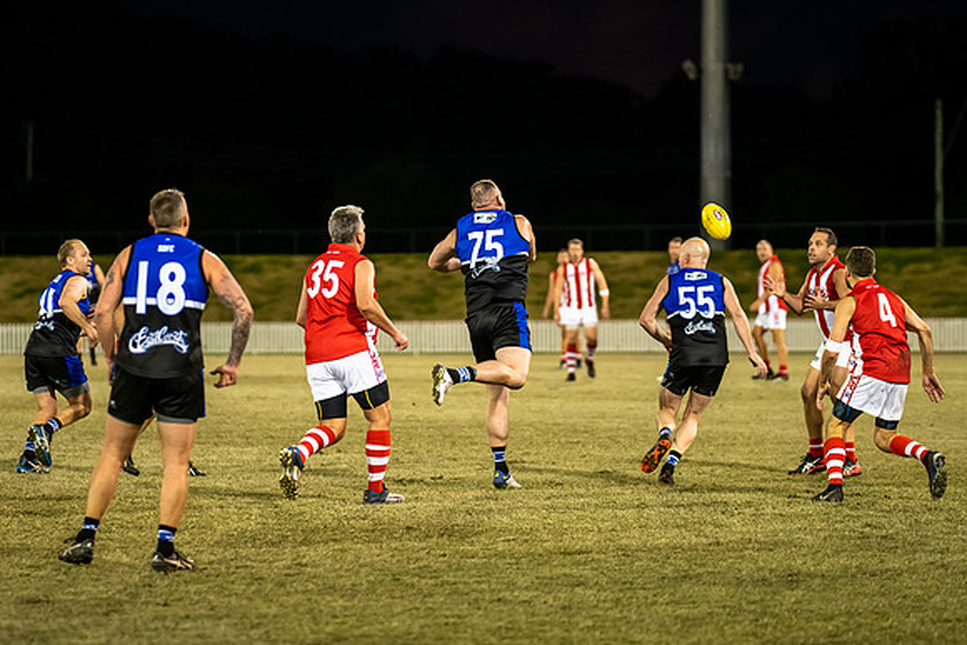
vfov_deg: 7.6
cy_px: 285
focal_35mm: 182
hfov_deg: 11.3
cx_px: 453
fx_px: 4882
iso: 2800
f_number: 2.8
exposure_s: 1/1250
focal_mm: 155
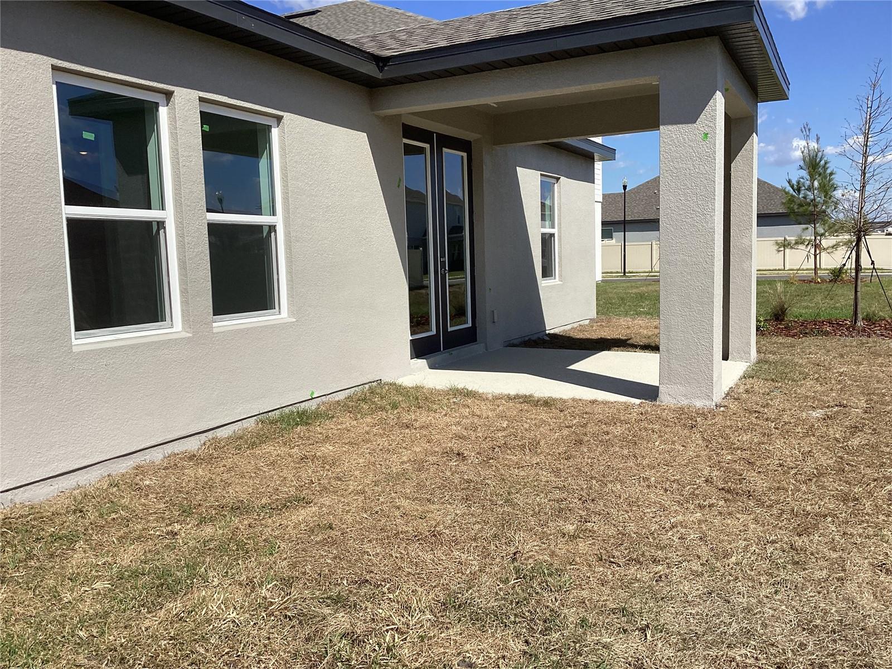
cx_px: 446
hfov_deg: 58.4
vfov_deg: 45.4
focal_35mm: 31
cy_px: 334
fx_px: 799
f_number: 2.4
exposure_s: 1/1942
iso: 25
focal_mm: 3.3
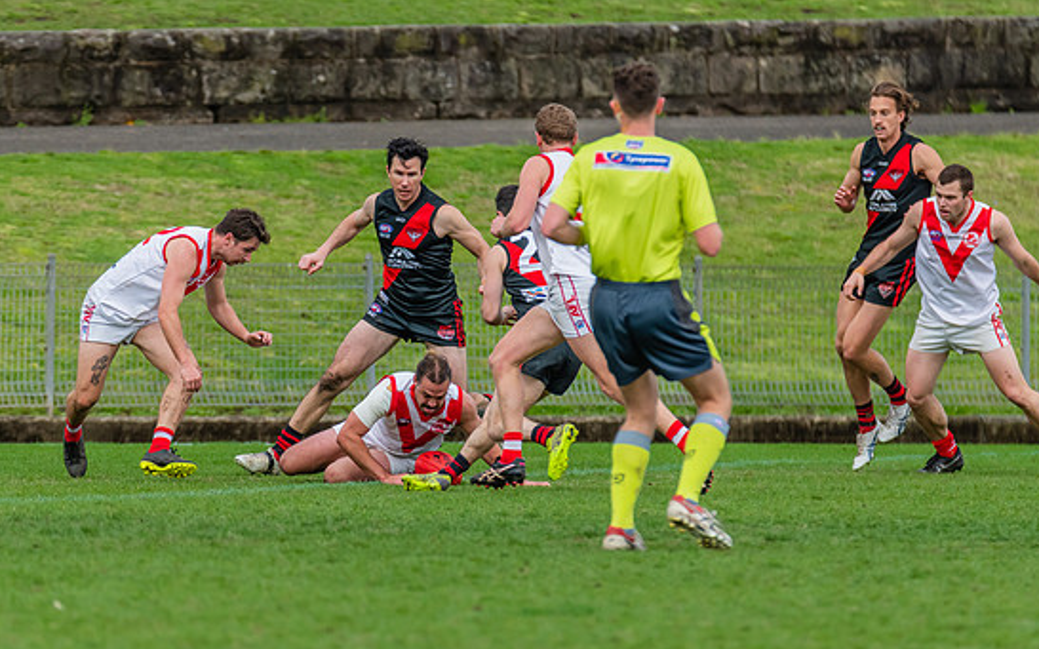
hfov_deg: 3.6
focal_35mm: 588
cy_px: 402
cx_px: 395
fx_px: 16646
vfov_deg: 2.2
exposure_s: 1/1600
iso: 800
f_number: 6
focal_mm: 420
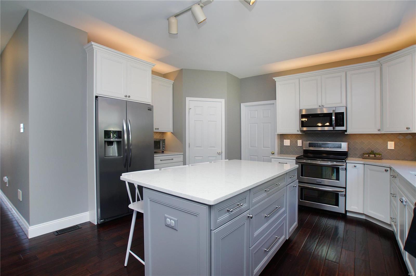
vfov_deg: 71.9
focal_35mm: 16
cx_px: 208
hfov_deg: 95.0
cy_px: 138
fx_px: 190
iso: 320
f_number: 4.5
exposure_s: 1/60
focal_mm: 11
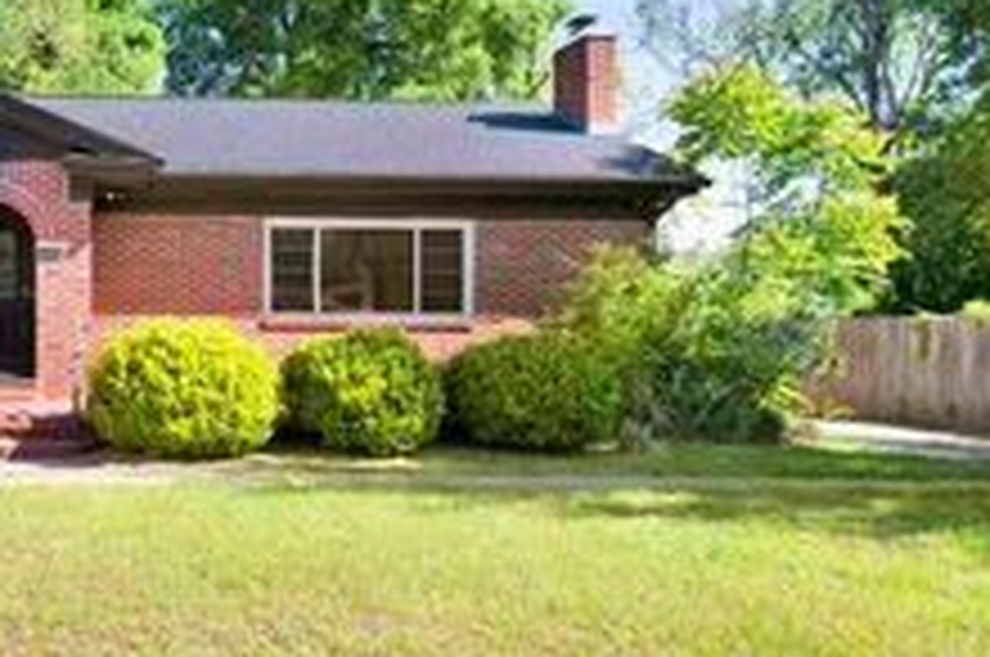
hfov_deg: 43.6
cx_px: 108
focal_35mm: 41
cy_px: 331
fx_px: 1126
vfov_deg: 32.5
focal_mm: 18
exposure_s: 1/200
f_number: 11
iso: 400
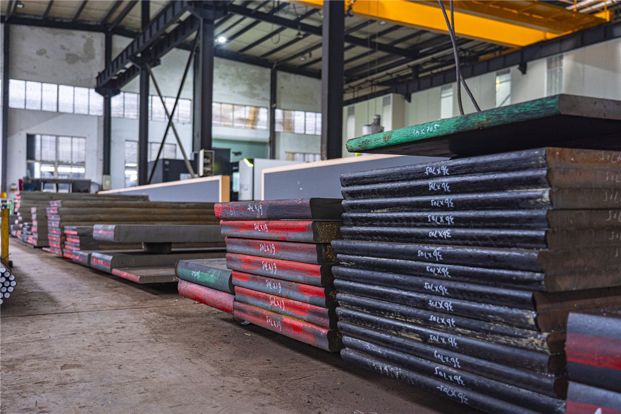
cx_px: 310
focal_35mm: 34
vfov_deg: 38.9
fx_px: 586
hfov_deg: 55.8
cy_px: 207
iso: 2000
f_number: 4
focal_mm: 34
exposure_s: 1/100
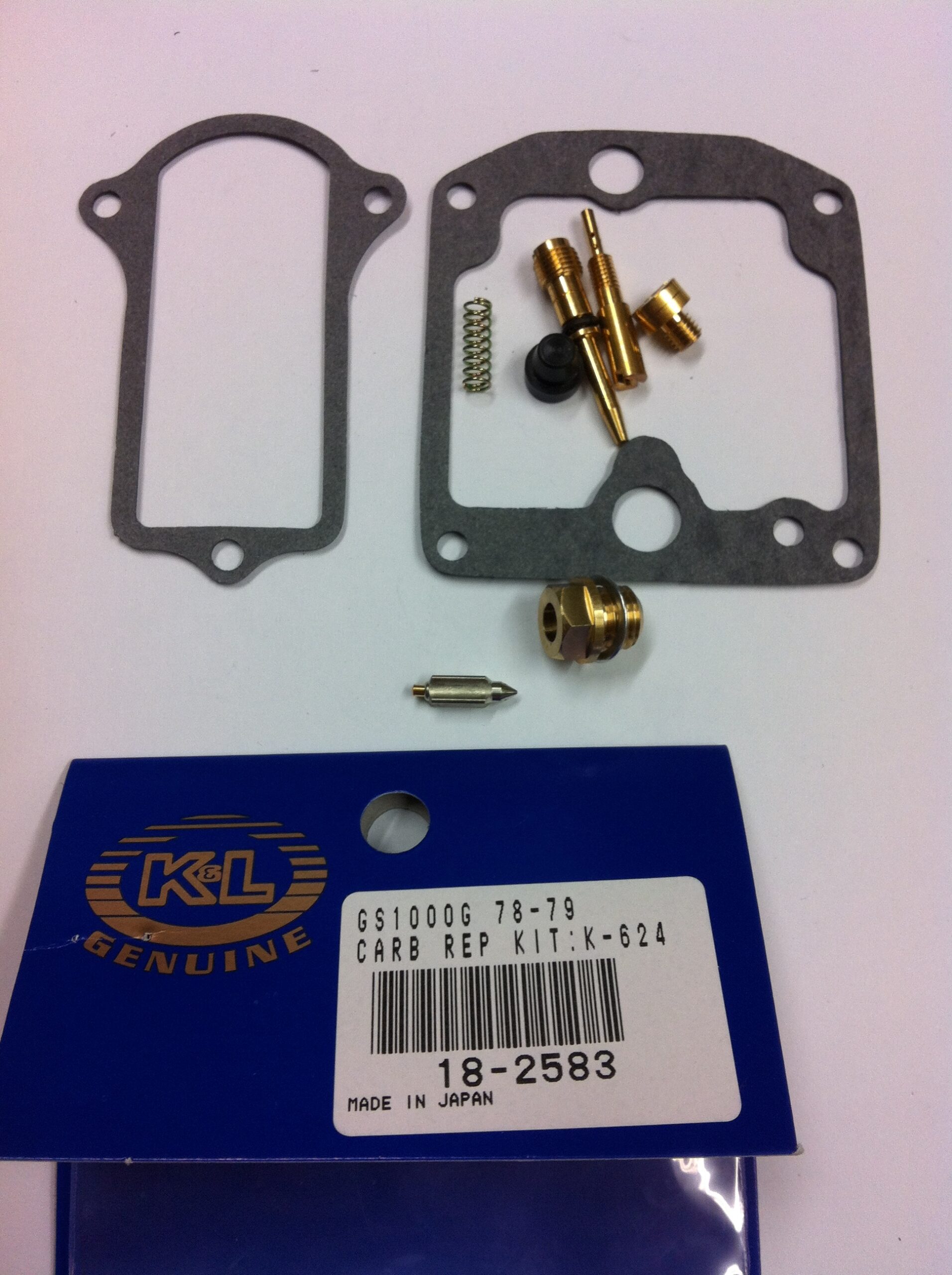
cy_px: 638
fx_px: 1287
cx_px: 476
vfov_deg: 52.7
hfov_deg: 40.6
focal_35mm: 35
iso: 80
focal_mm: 3.85
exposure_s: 1/40
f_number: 2.8
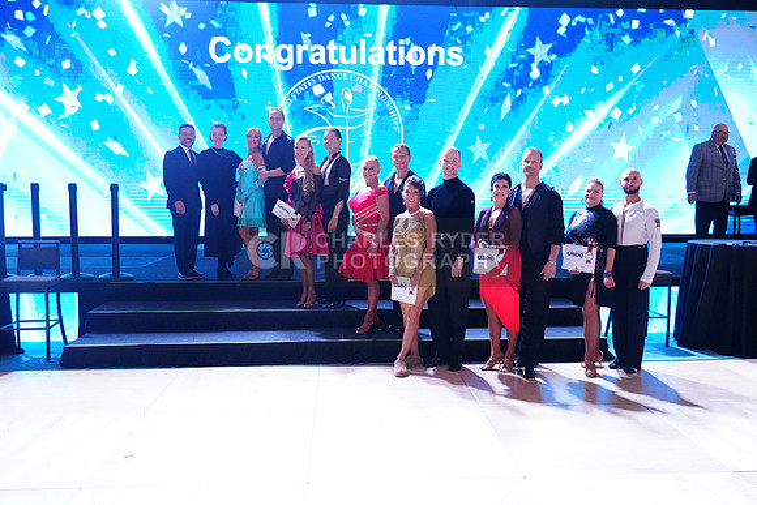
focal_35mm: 30
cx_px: 378
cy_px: 252
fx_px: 631
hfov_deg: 61.9
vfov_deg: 43.6
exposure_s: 1/500
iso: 5000
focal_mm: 30
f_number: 4
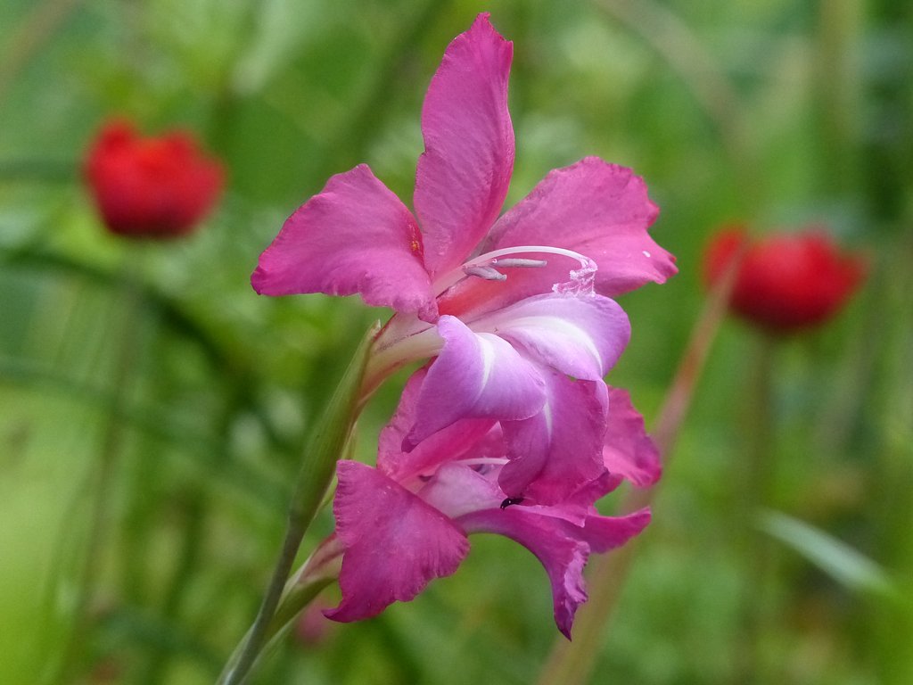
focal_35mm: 452
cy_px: 342
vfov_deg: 3.3
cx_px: 456
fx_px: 11922
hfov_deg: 4.4
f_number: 4
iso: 800
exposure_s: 1/400
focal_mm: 81.3
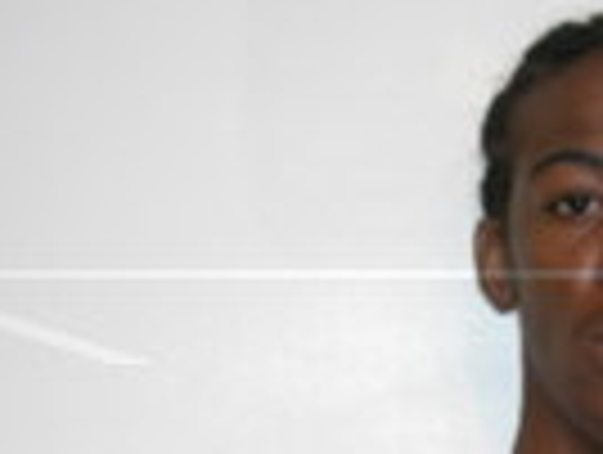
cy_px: 497
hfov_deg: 13.6
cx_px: 520
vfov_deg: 10.2
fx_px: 2513
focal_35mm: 144
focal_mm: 11.6
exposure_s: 1/60.3
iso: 100
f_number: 3
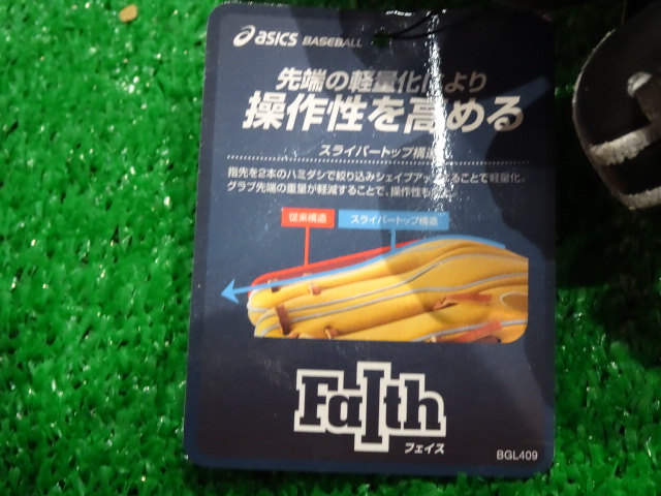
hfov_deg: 28.6
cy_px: 248
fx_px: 1298
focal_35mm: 68
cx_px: 330
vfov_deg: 21.6
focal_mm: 11.66
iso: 800
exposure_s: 1/40
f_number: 4.5
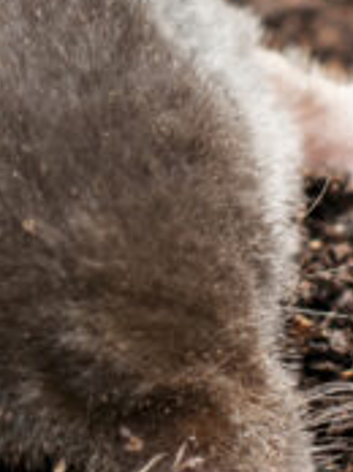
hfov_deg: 3.5
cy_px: 122
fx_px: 5793
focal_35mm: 425
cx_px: 22
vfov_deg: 4.7
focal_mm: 50
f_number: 4
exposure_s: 1/160
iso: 250
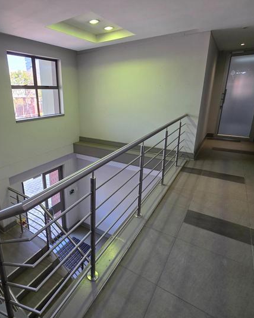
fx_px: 179
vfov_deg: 83.2
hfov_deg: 69.3
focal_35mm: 19
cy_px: 149
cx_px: 90
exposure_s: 1/100
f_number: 1.9
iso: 125
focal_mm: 2.2
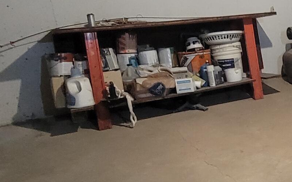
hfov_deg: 29.2
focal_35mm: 52
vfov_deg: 24.8
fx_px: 414
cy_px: 75
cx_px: 403
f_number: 2.2
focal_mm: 2.2
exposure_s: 1/24
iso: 800
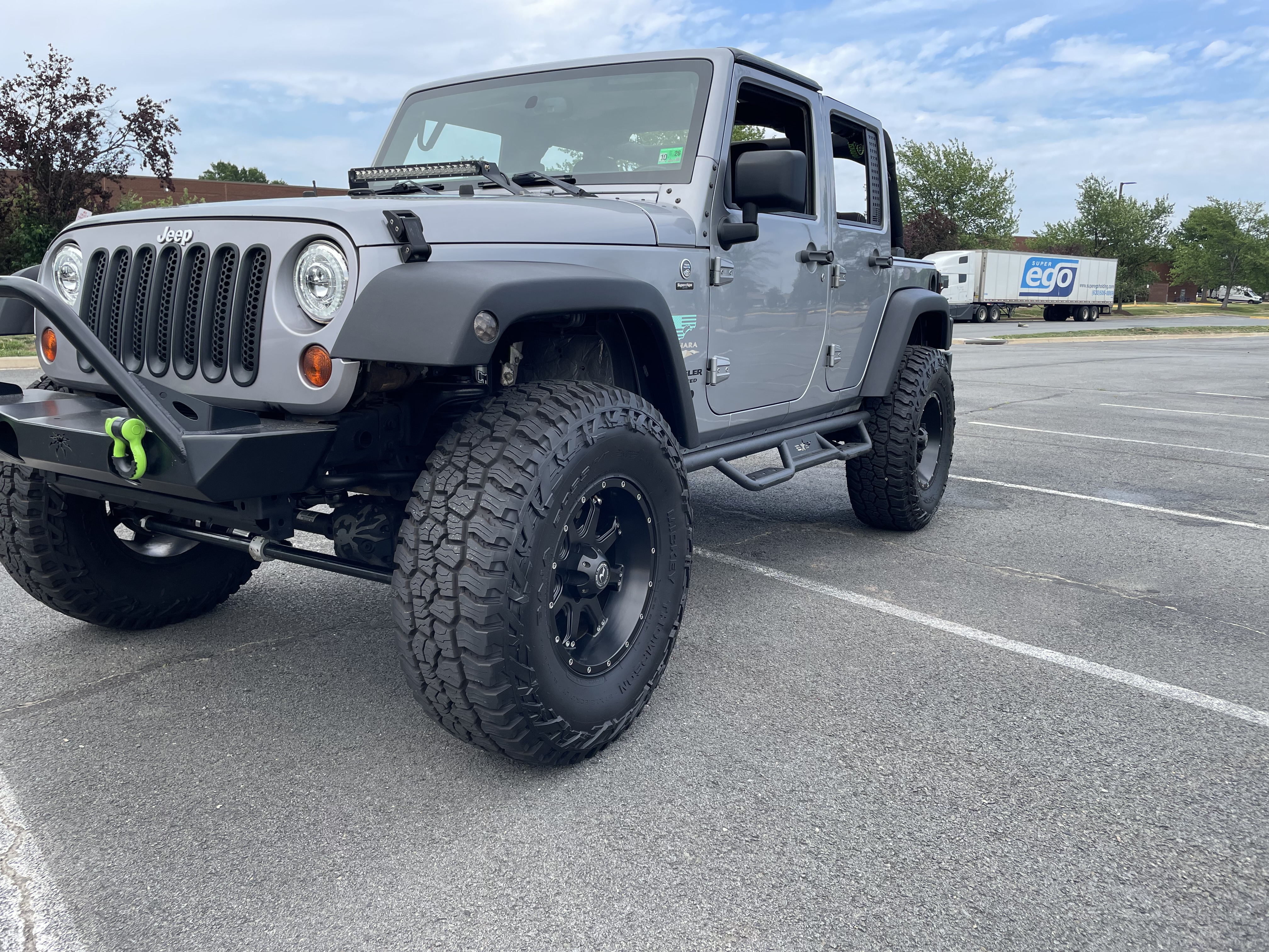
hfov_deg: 67.3
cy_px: 476
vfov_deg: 53.1
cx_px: 634
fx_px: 953
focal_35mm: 26
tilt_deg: -10.2
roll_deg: -2.1
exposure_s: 1/963
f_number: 1.6
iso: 32
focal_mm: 4.2
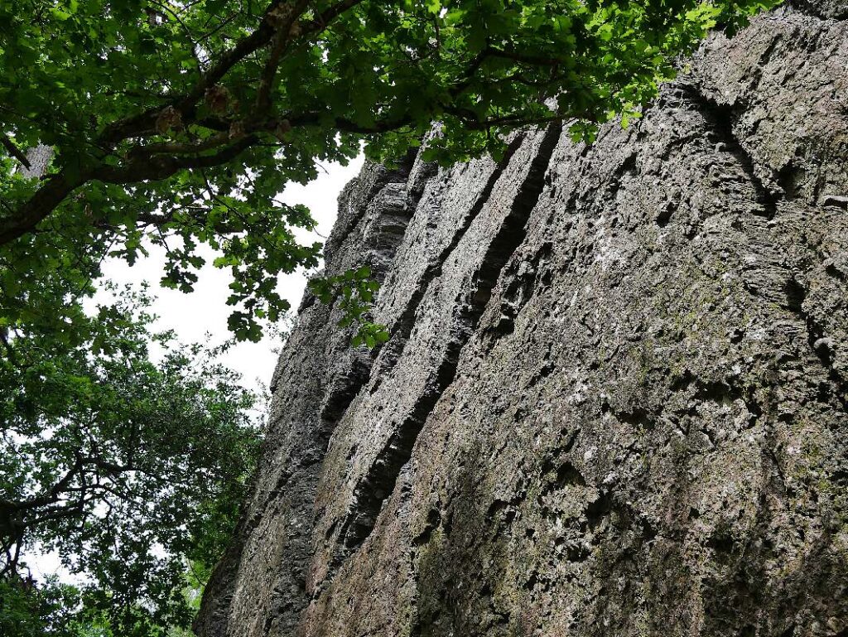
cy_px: 318
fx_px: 980
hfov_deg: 46.8
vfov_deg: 36.0
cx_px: 424
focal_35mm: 40
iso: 200
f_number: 4
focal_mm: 20
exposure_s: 1/640
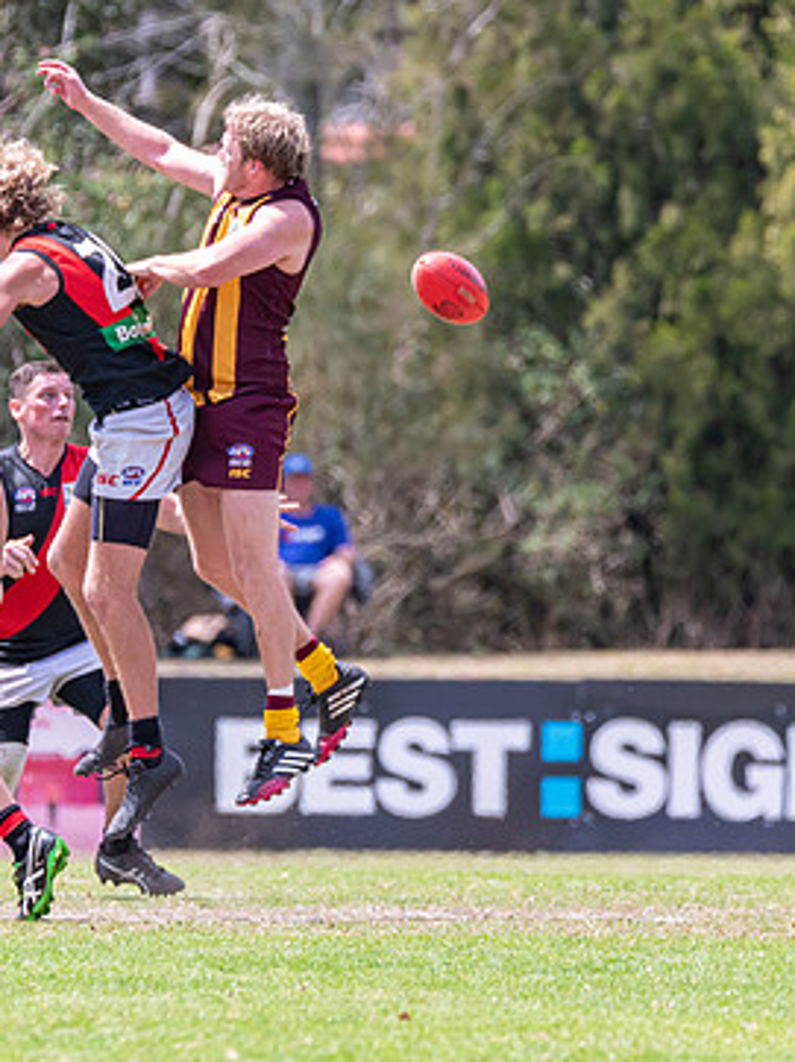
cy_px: 380
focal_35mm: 826
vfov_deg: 2.4
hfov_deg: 1.8
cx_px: 105
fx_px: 25323
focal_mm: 420
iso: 800
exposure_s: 1/1600
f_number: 6.3
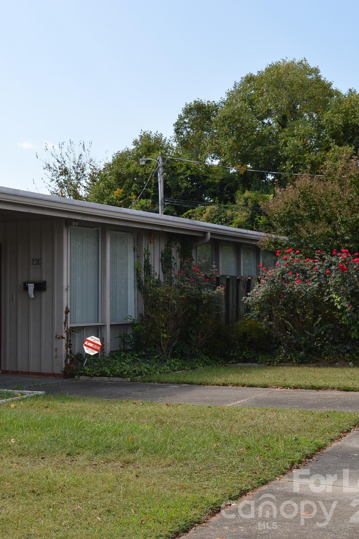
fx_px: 822
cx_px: 36
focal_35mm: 55
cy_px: 271
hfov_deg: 23.9
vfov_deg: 36.2
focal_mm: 24
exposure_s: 1/200
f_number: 8
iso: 100
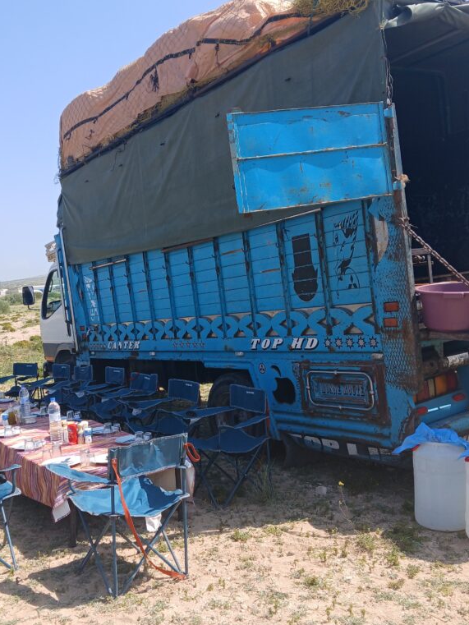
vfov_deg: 52.6
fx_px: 632
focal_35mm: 35
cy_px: 328
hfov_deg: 40.5
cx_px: 182
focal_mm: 3.98
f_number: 1.8
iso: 20
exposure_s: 1/375
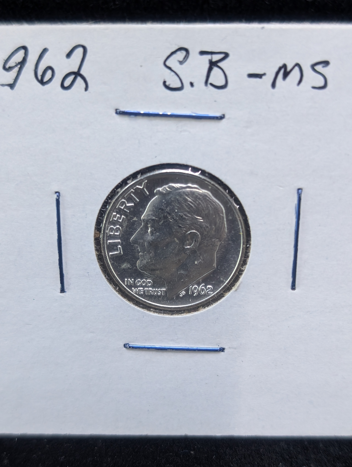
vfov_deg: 38.9
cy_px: 234
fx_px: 663
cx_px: 176
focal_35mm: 49
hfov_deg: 29.7
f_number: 1.68
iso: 190
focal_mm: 6.9
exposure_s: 1/40
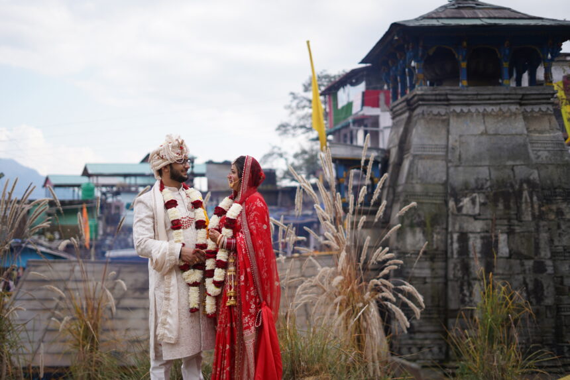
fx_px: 791
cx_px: 285
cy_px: 190
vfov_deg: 27.0
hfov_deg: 39.6
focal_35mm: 50
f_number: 1.8
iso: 160
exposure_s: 1/2000
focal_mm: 50
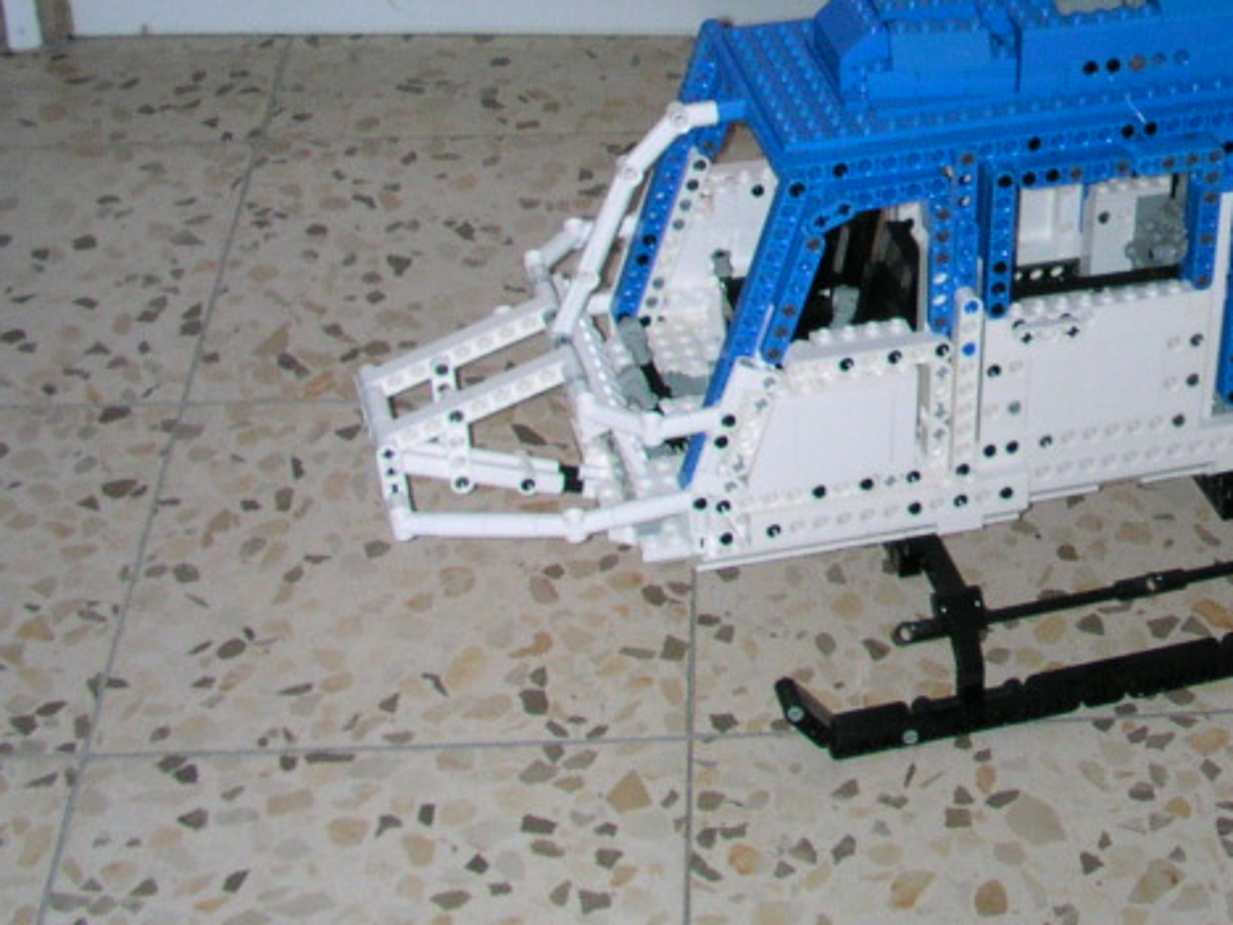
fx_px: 2885
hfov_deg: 23.0
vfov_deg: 17.9
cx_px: 1273
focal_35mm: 81
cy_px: 82
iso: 100
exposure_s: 1/60
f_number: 4.5
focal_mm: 5.6
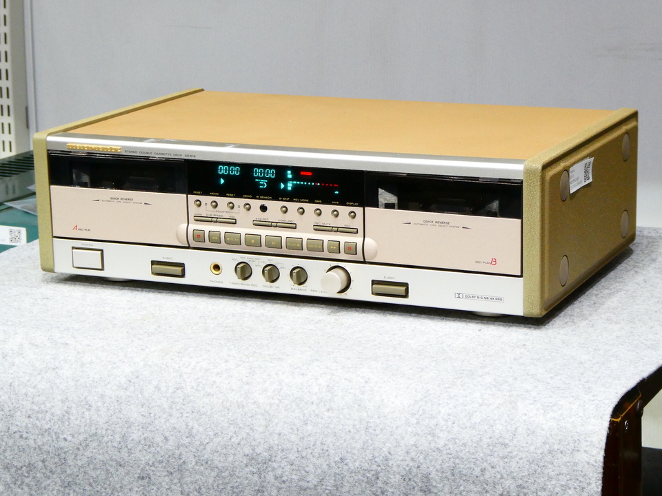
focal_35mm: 90
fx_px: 1721
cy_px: 248
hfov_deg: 21.8
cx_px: 331
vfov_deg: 16.4
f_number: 5.6
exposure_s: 1/10
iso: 400
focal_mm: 16.1
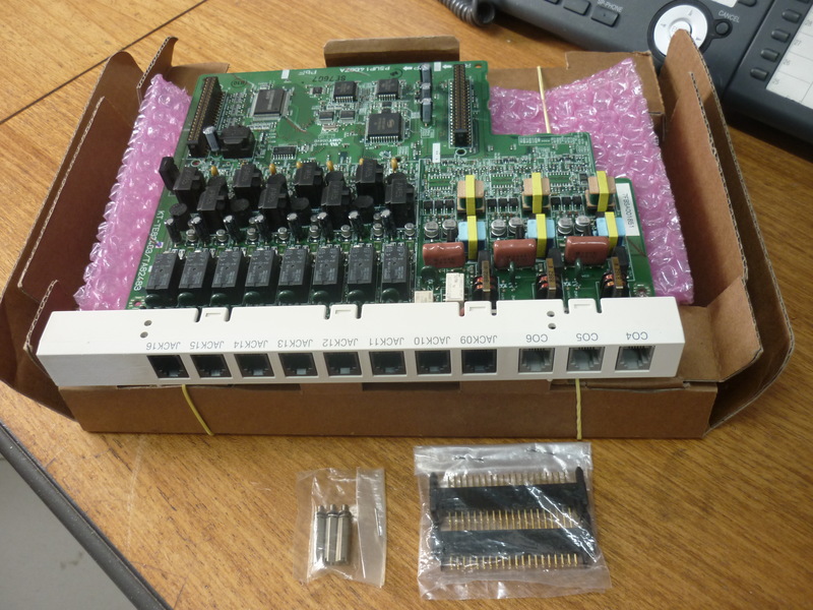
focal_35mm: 33
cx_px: 406
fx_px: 775
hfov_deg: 55.4
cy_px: 305
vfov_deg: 42.9
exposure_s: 1/30
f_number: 2.8
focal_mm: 5.5
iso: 160
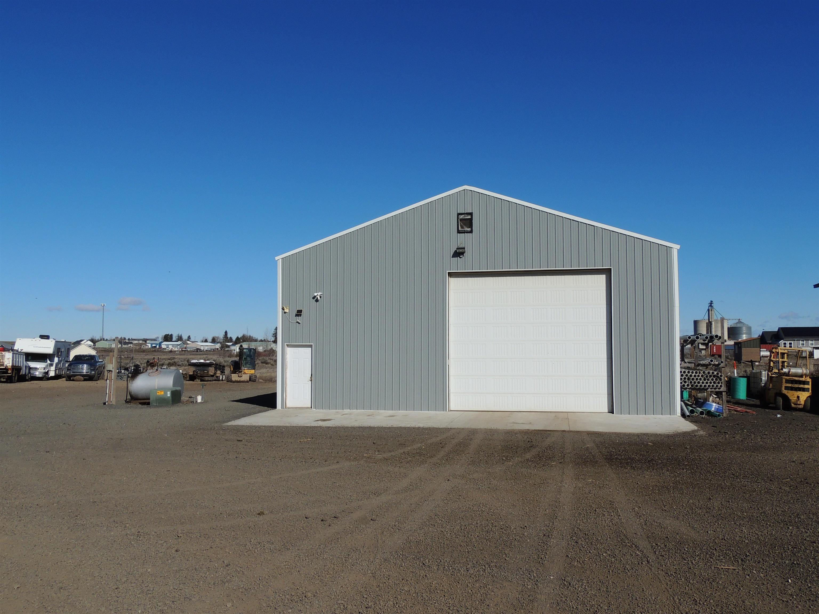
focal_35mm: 30
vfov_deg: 46.8
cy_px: 307
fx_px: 710
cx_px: 410
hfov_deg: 60.0
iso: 100
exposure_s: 1/1250
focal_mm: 5.3
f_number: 4.9
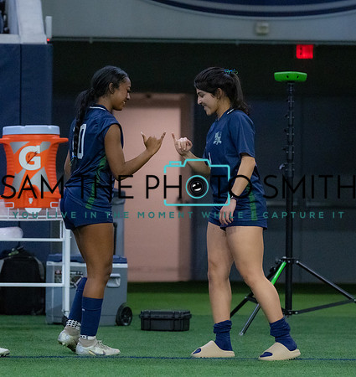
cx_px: 168
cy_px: 180
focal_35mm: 187
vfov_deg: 9.6
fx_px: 2244
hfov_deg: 9.1
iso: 5000
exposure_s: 1/1250
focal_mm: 111
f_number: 2.8
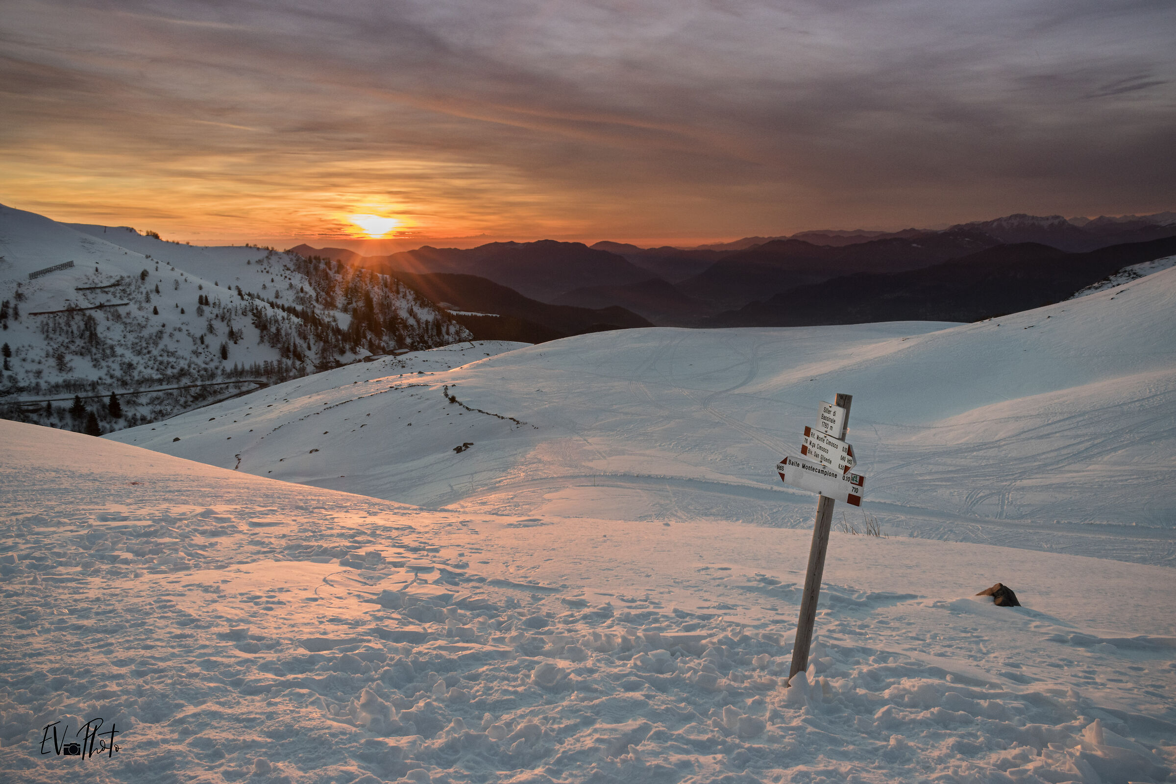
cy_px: 392
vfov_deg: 47.9
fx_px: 882
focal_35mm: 27
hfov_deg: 67.4
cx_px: 588
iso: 320
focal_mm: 18
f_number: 11
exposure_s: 1/200
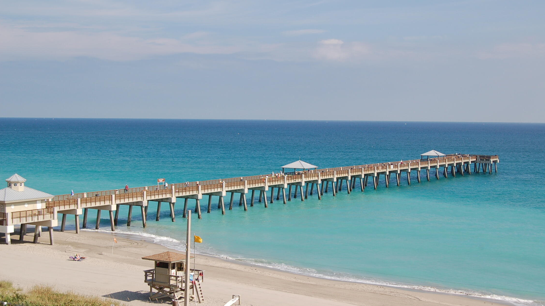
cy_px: 159
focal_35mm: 60
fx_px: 867
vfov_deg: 20.1
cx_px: 273
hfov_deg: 34.9
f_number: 10
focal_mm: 38
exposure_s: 1/400
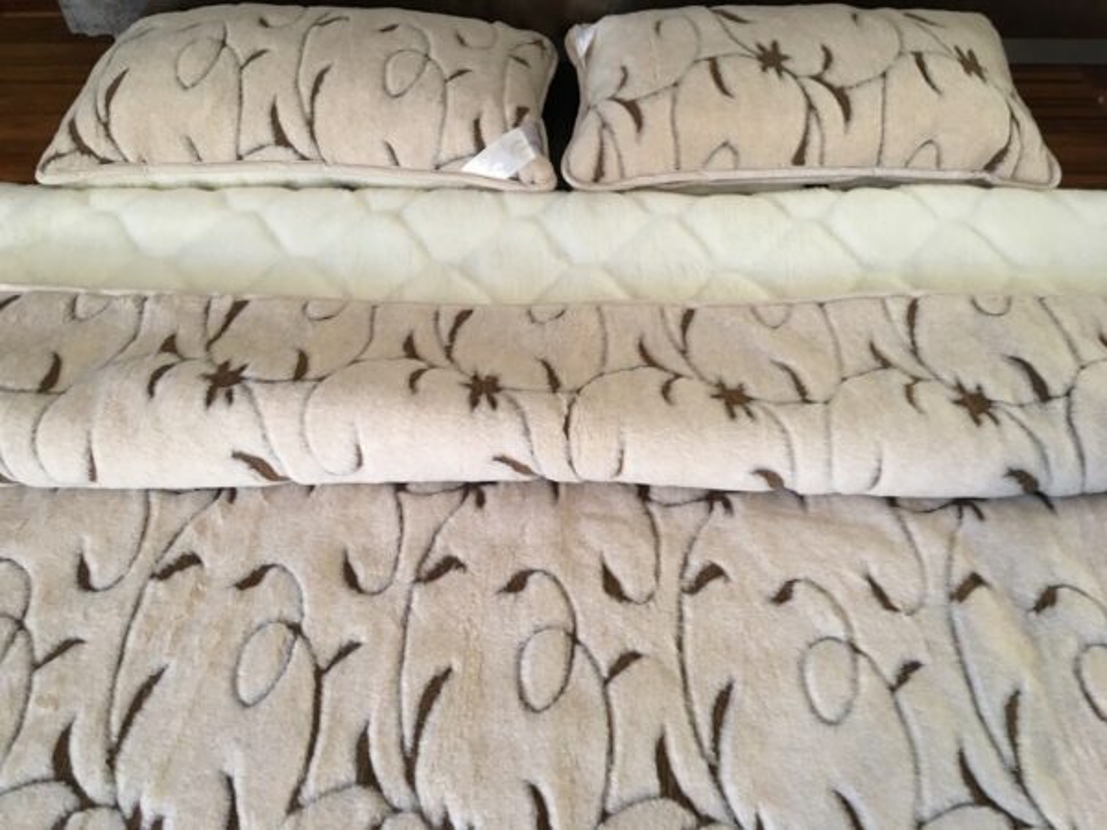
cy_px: 415
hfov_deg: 61.7
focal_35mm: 29
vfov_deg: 48.2
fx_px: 927
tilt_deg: -51.6
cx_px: 554
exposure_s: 1/33
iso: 100
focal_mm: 4.15
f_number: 2.2
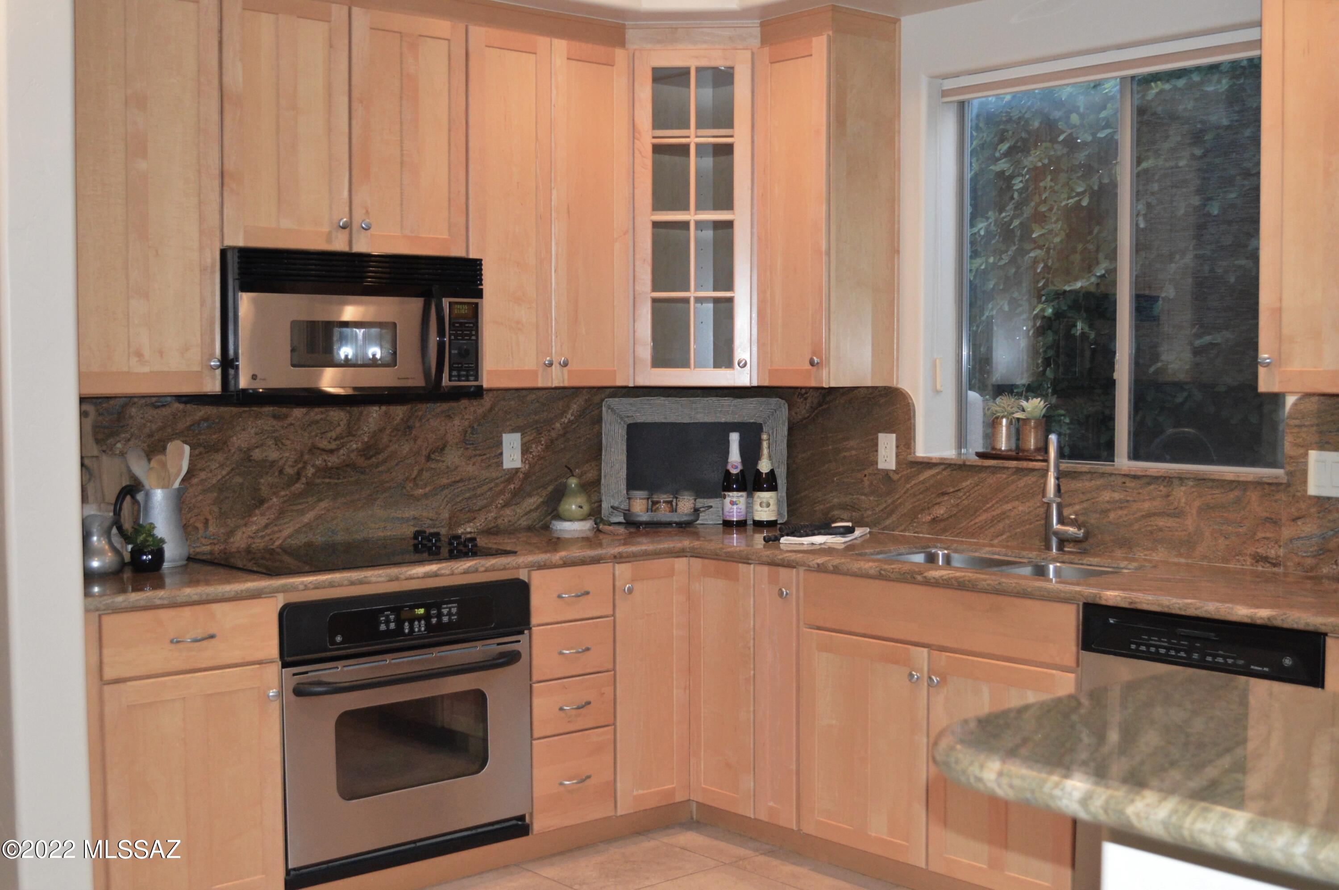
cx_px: 670
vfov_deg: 34.1
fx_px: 1449
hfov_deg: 49.6
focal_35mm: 39
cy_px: 445
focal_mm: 26
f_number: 4.2
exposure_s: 1/60
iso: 2500
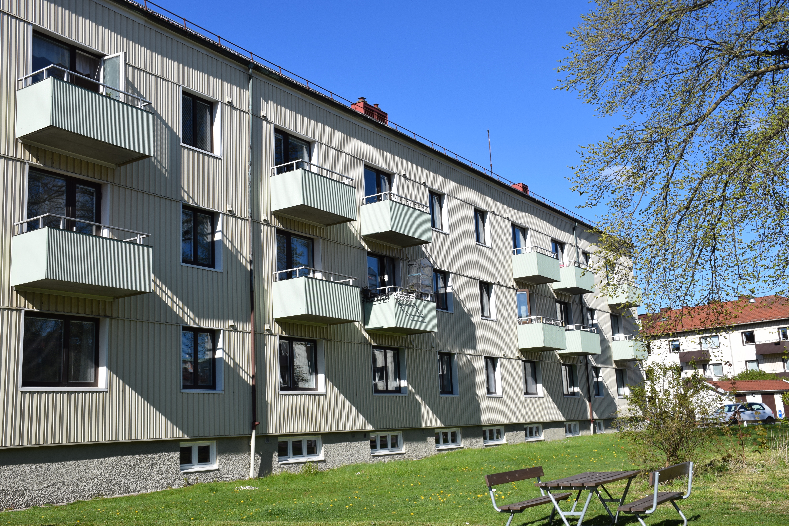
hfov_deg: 53.1
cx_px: 394
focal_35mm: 36
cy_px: 263
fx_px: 789
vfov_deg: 36.9
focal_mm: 24
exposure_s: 1/400
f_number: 10
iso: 200
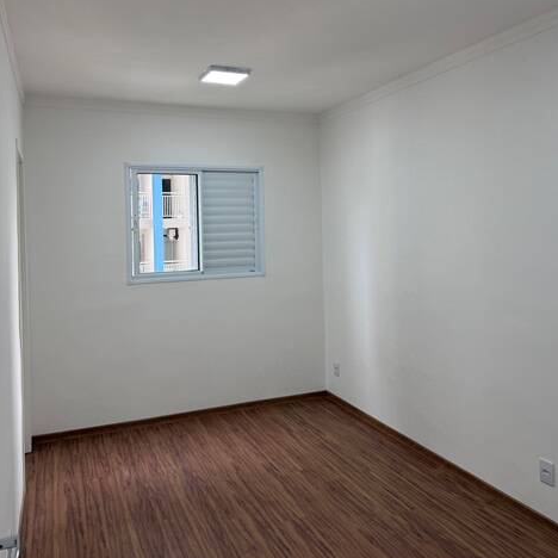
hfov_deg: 55.6
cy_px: 224
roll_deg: +0.8
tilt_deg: +1.2
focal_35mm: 29
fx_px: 529
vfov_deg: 55.2
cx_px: 284
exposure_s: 1/142
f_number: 1.78
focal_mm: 6.76
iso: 80
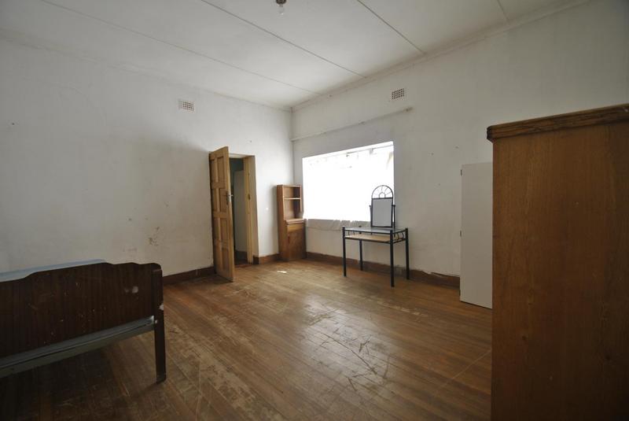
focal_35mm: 15
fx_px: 262
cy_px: 210
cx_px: 314
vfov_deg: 77.4
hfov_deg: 100.3
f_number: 3.5
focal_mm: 10
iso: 200
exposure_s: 1/50
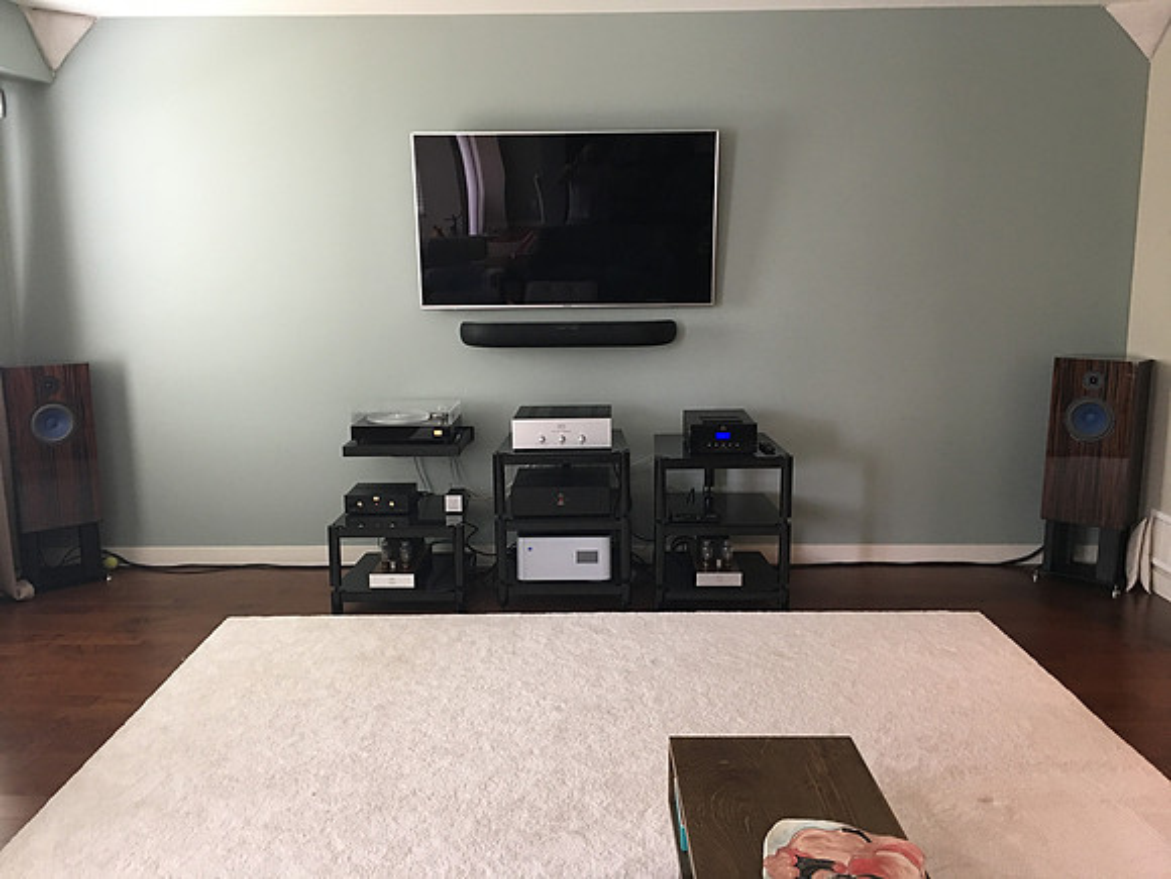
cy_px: 440
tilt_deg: -8.8
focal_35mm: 29
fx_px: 981
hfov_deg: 61.7
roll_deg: -0.1
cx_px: 586
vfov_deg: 48.2
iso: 80
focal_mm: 4.15
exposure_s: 1/17
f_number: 2.2
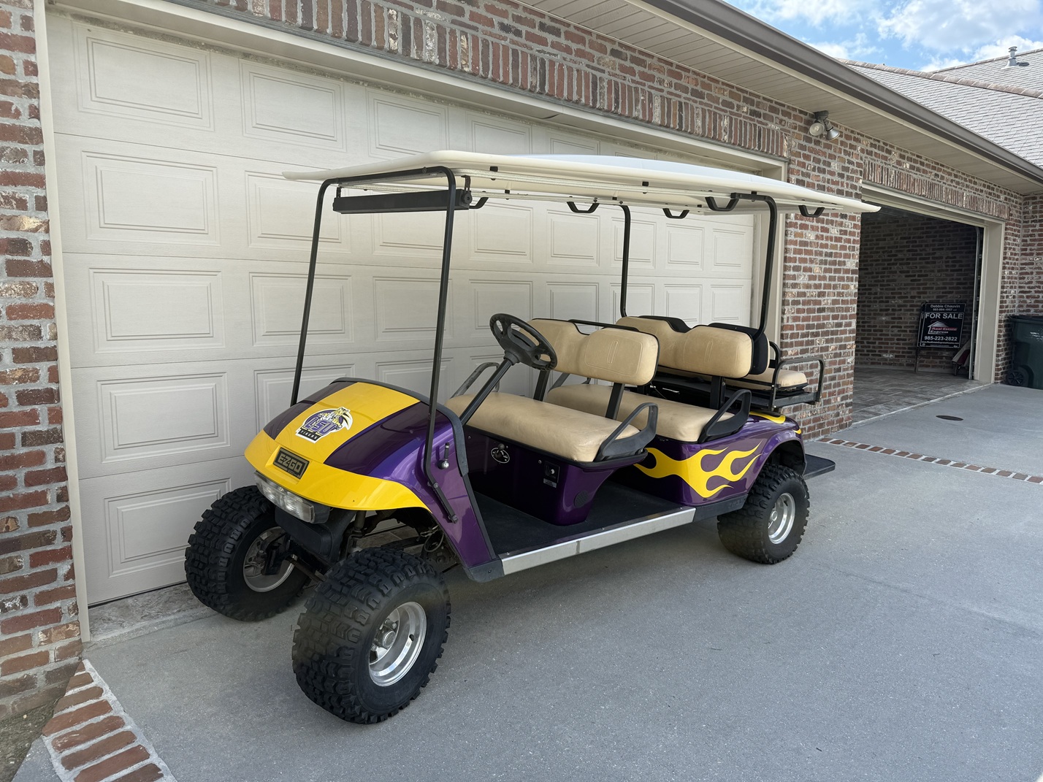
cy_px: 391
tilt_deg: -6.7
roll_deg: -0.6
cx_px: 522
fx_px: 723
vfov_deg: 56.8
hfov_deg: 71.6
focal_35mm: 24
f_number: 1.78
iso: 80
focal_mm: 6.76
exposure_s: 1/1689
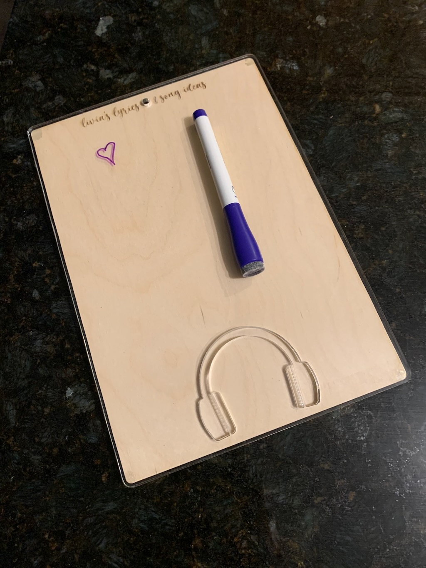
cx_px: 213
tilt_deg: -72.4
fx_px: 427
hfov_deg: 53.0
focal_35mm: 26
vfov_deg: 67.3
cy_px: 284
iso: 400
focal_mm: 4.25
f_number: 1.8
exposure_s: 1/40
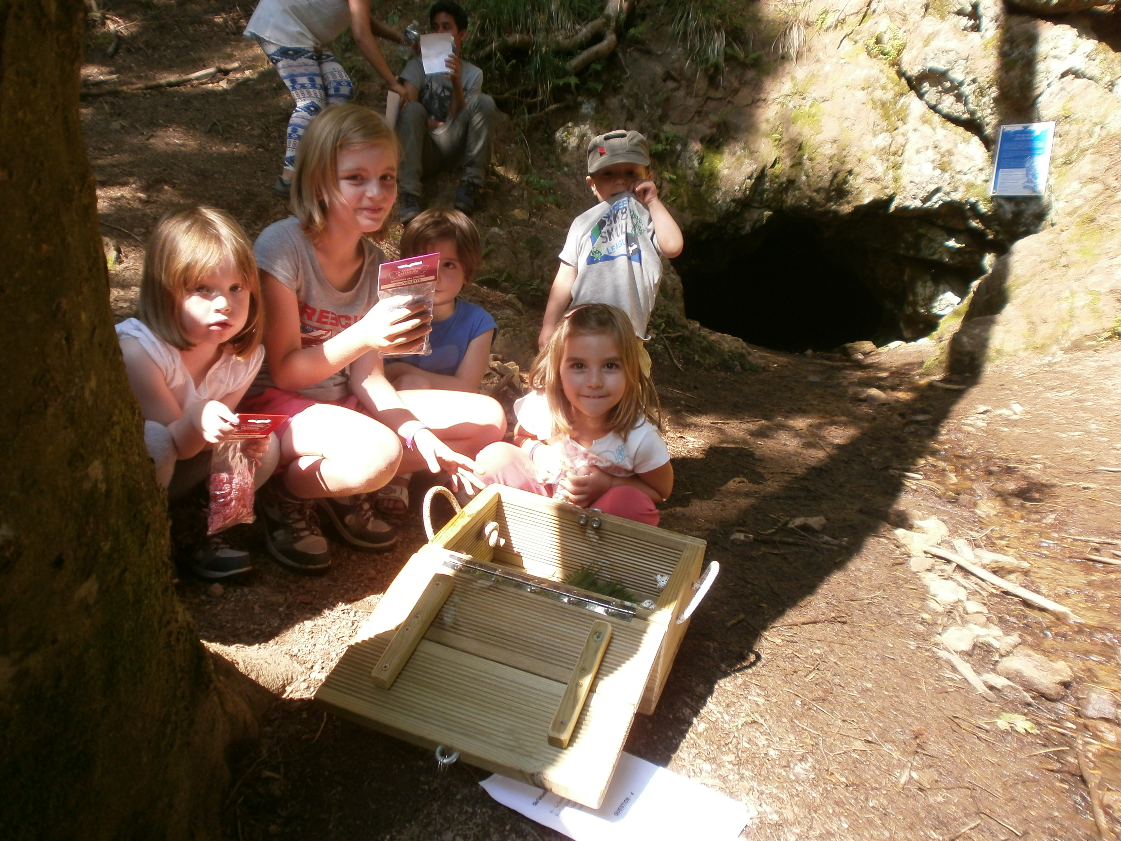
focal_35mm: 27
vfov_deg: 51.4
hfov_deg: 65.3
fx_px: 874
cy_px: 420
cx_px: 560
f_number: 2.9
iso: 100
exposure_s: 1/200
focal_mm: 4.8
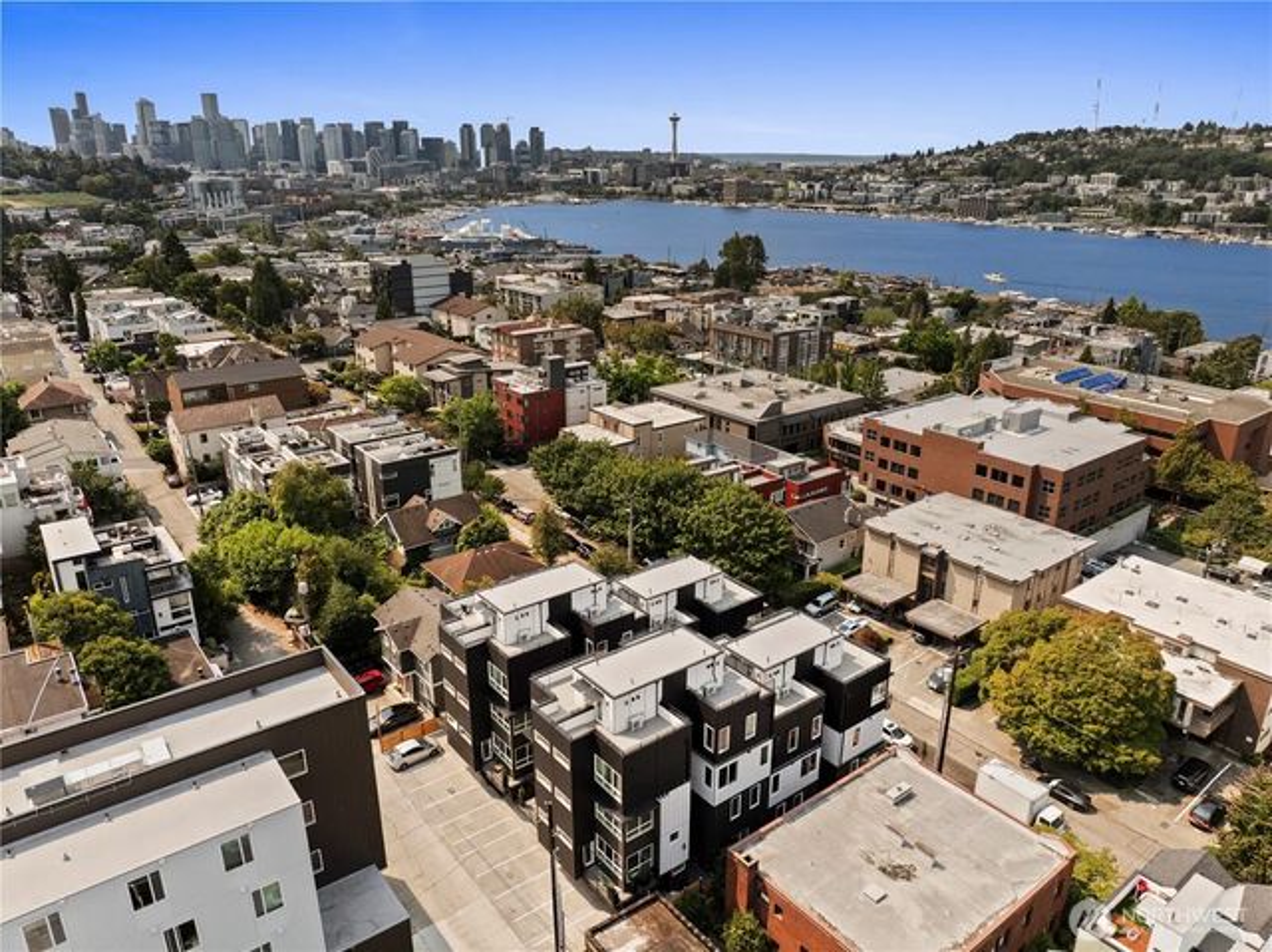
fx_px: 881
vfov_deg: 56.8
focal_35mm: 24
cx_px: 636
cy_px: 476
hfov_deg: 71.6
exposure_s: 1/2000
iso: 140
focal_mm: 12.29
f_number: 2.8
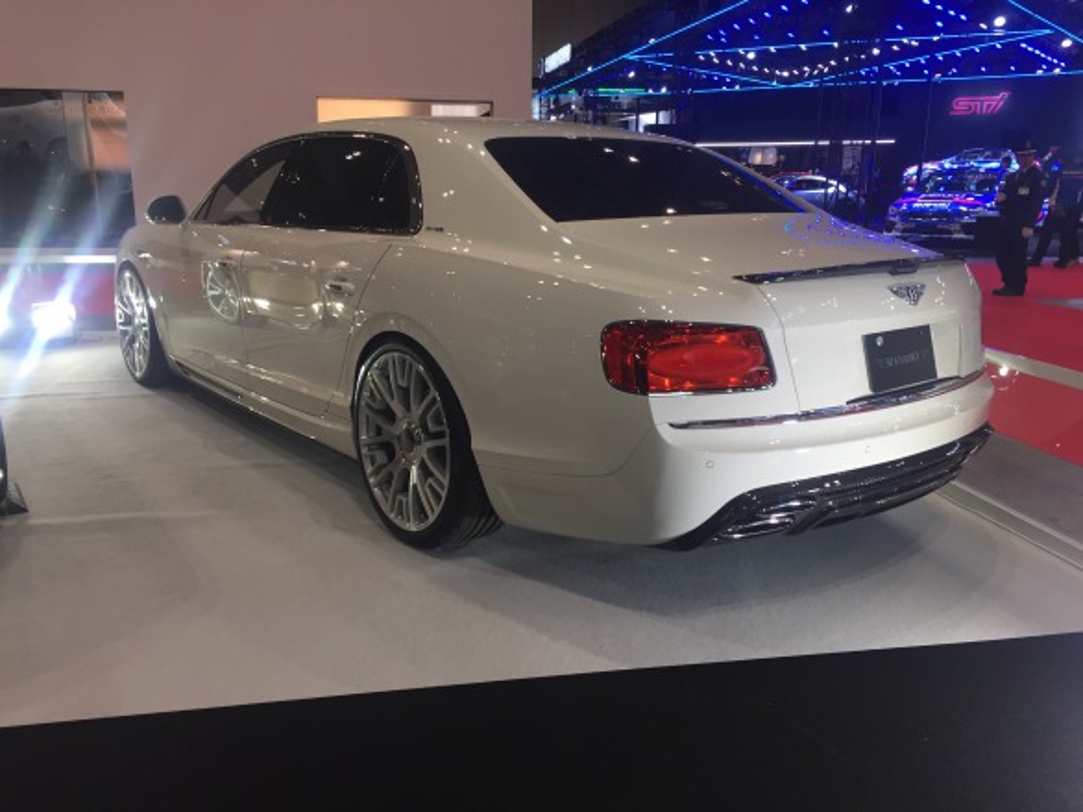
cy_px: 406
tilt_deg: -14.5
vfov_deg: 48.2
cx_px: 542
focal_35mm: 29
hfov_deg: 61.7
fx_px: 907
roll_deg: -1.5
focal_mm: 4.15
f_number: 2.2
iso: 32
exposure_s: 1/40
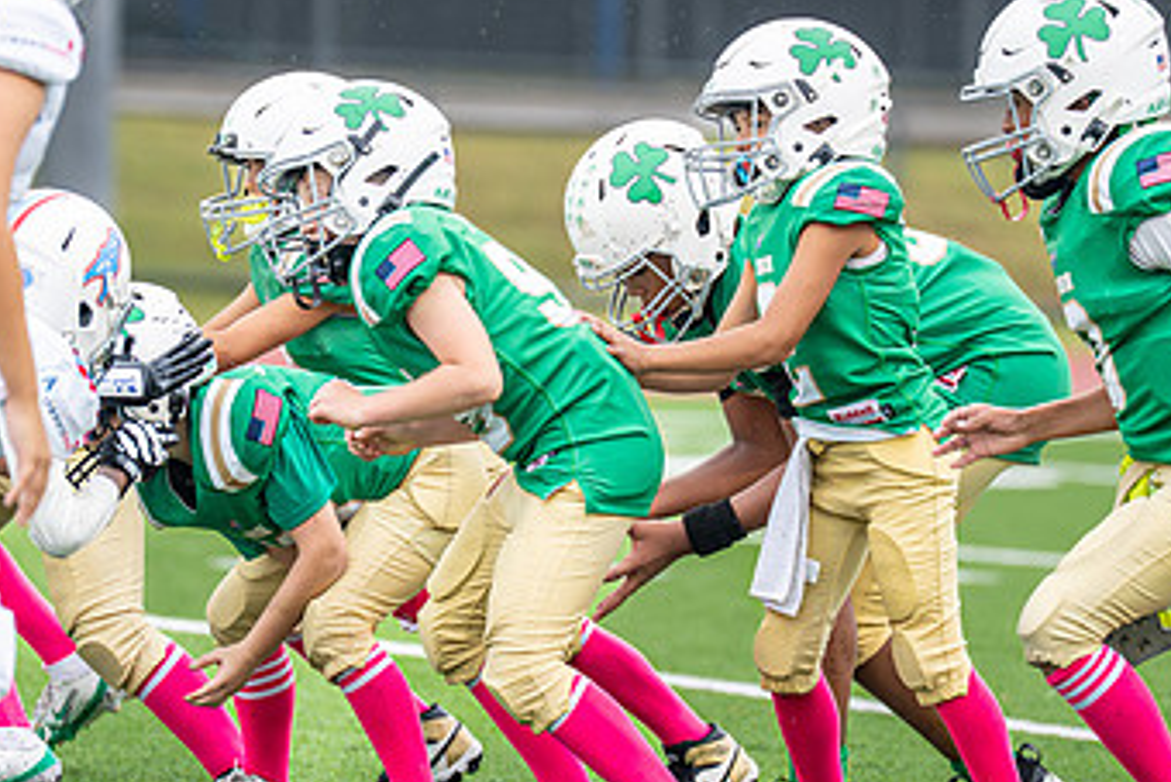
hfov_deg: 4.6
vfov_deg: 3.1
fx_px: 14578
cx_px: 485
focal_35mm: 448
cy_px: 489
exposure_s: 1/1000
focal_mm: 200
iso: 500
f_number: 2.8
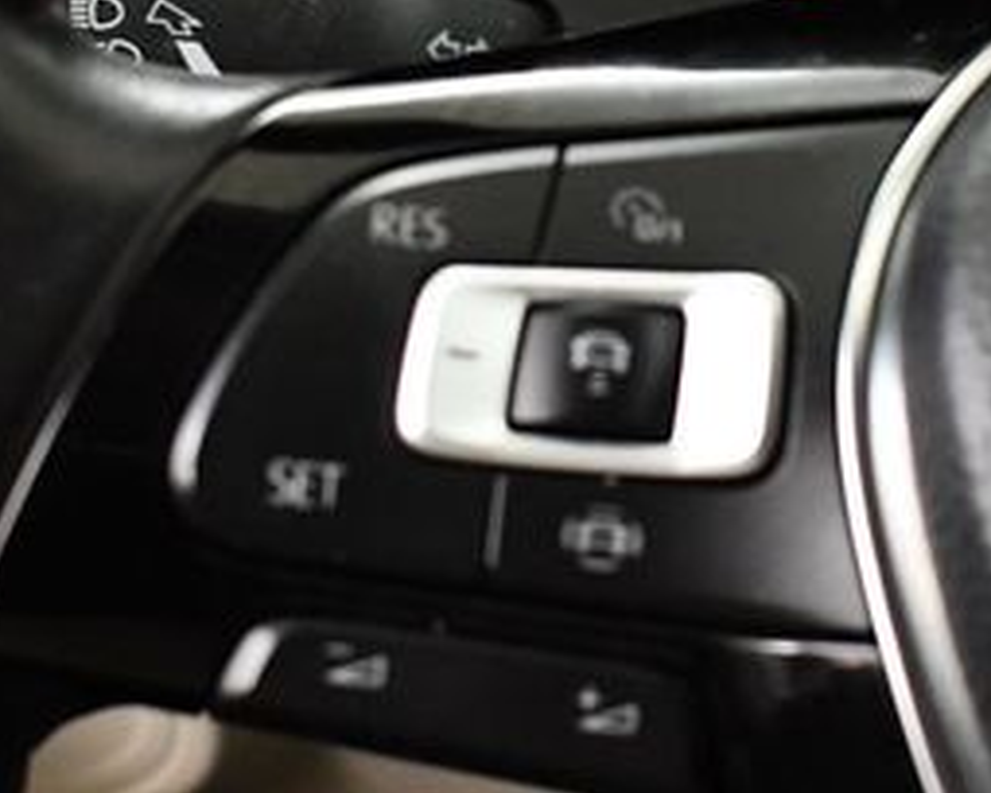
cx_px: 532
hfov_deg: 22.5
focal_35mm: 85
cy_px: 447
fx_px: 2493
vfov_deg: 18.1
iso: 3200
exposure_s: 1/125
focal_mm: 18
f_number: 3.5
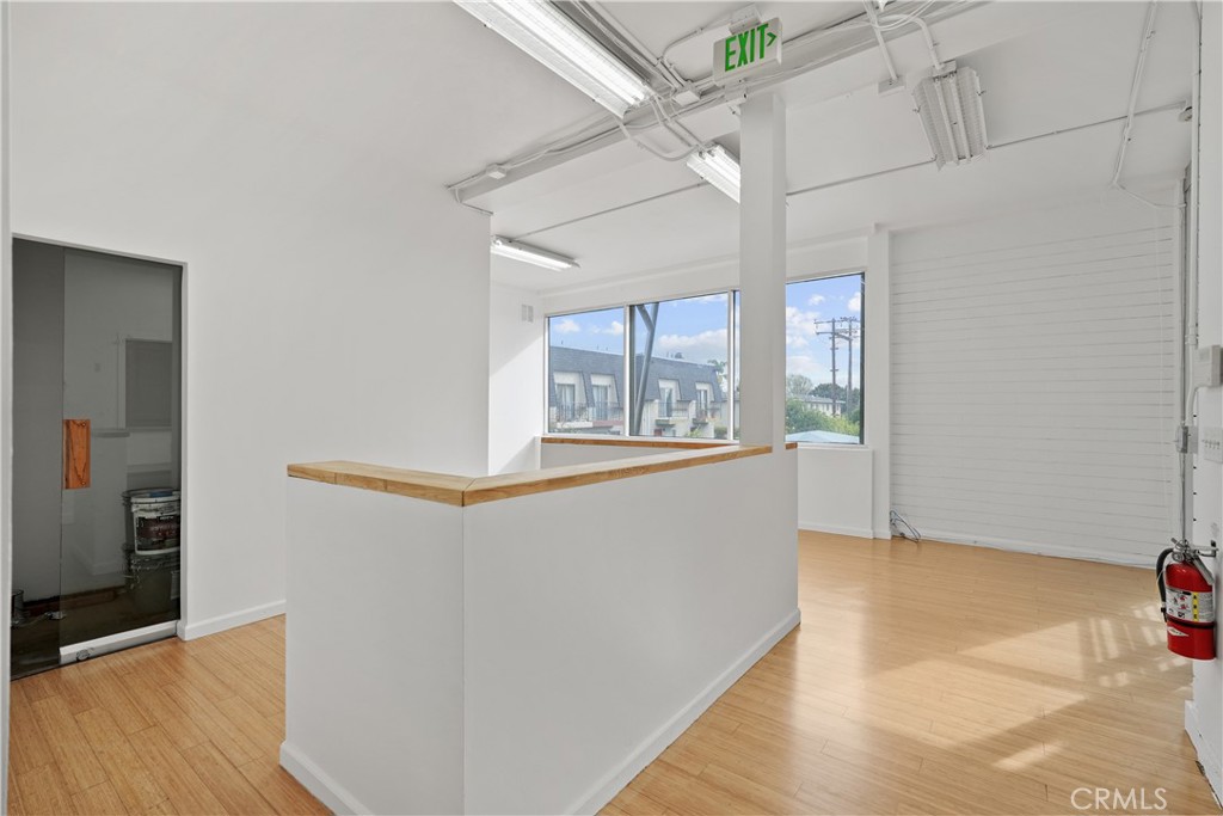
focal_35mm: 16
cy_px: 408
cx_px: 612
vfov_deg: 73.8
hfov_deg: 96.7
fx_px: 544
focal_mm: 16
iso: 100
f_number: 4
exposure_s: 1/15
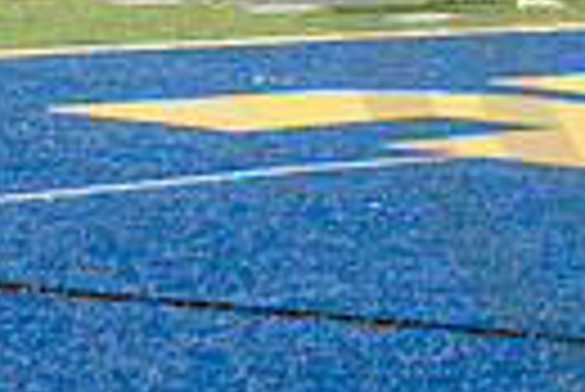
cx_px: 1107
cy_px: -196
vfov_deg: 4.4
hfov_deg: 6.4
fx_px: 5076
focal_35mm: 312
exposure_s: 1/200
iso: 2500
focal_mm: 70
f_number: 4.5
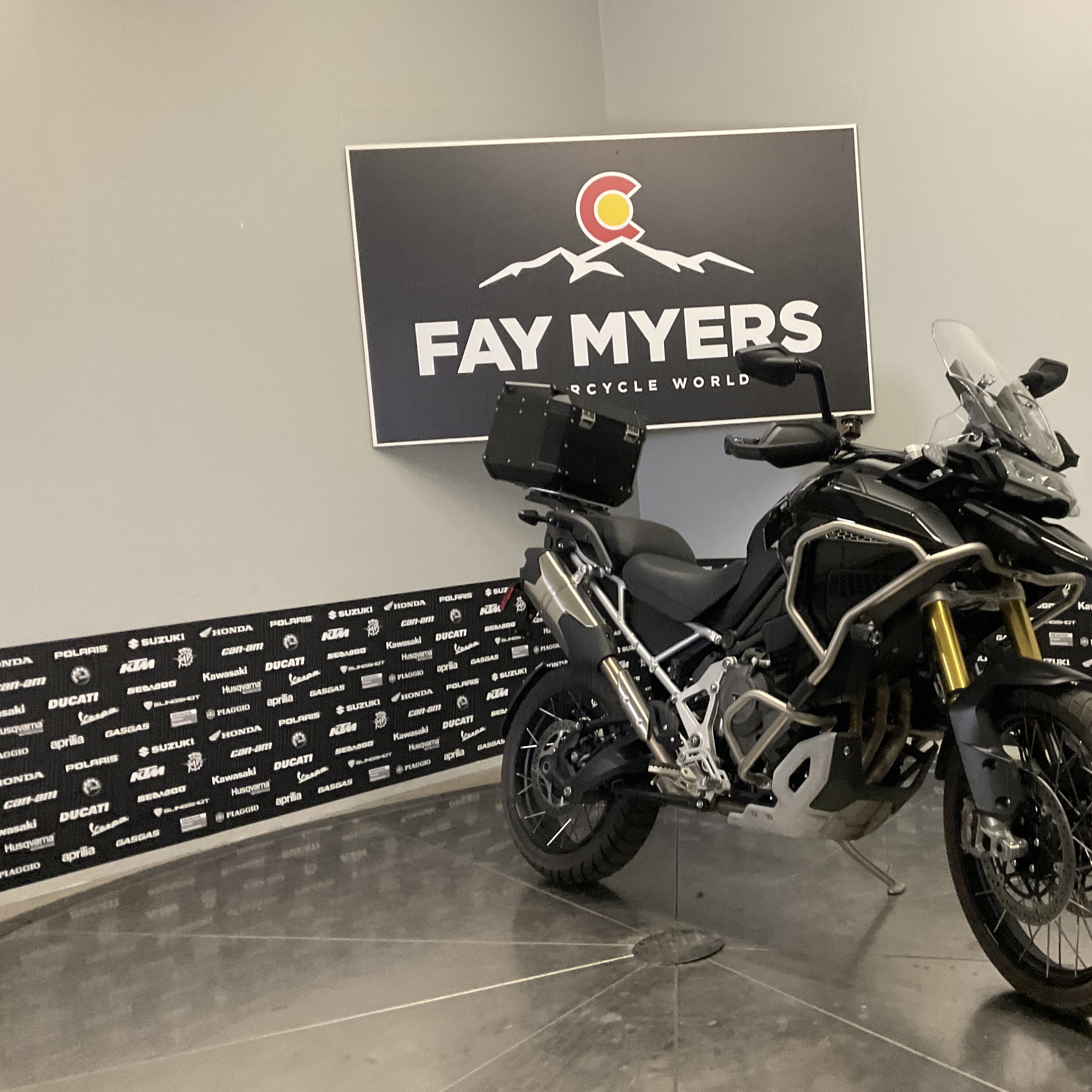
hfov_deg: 46.5
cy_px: 540
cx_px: 728
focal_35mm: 35
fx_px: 1249
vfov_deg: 47.2
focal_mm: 3
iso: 200
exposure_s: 1/60
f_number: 1.8
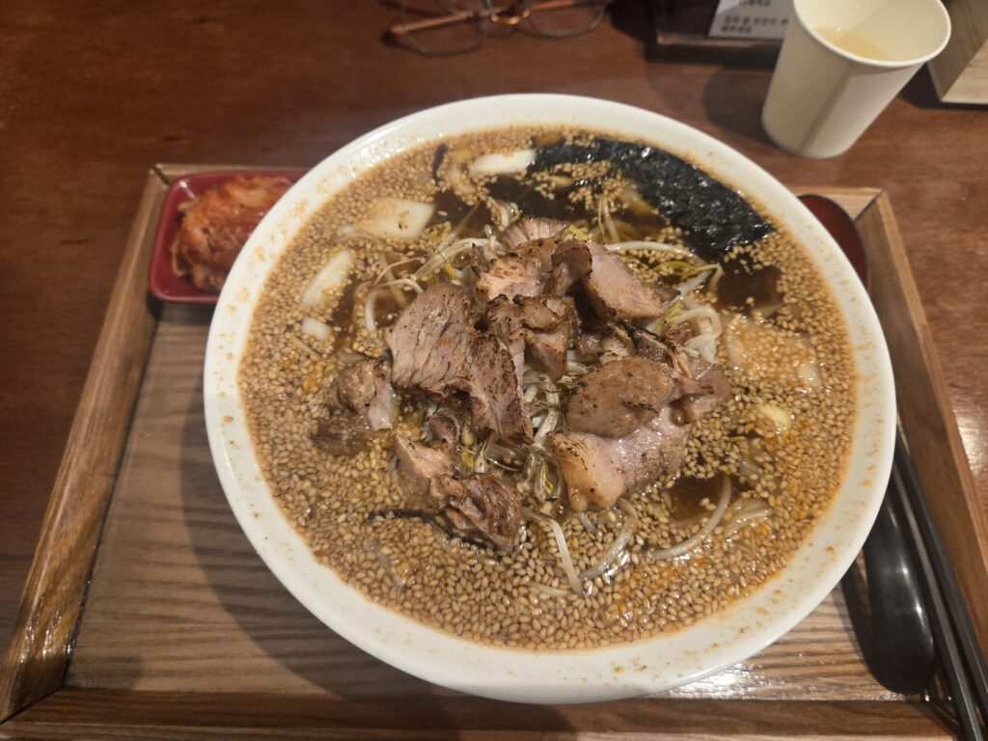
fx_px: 656
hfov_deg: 73.9
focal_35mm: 23
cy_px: 370
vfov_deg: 58.9
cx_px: 494
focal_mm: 5.4
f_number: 1.8
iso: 250
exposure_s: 1/120
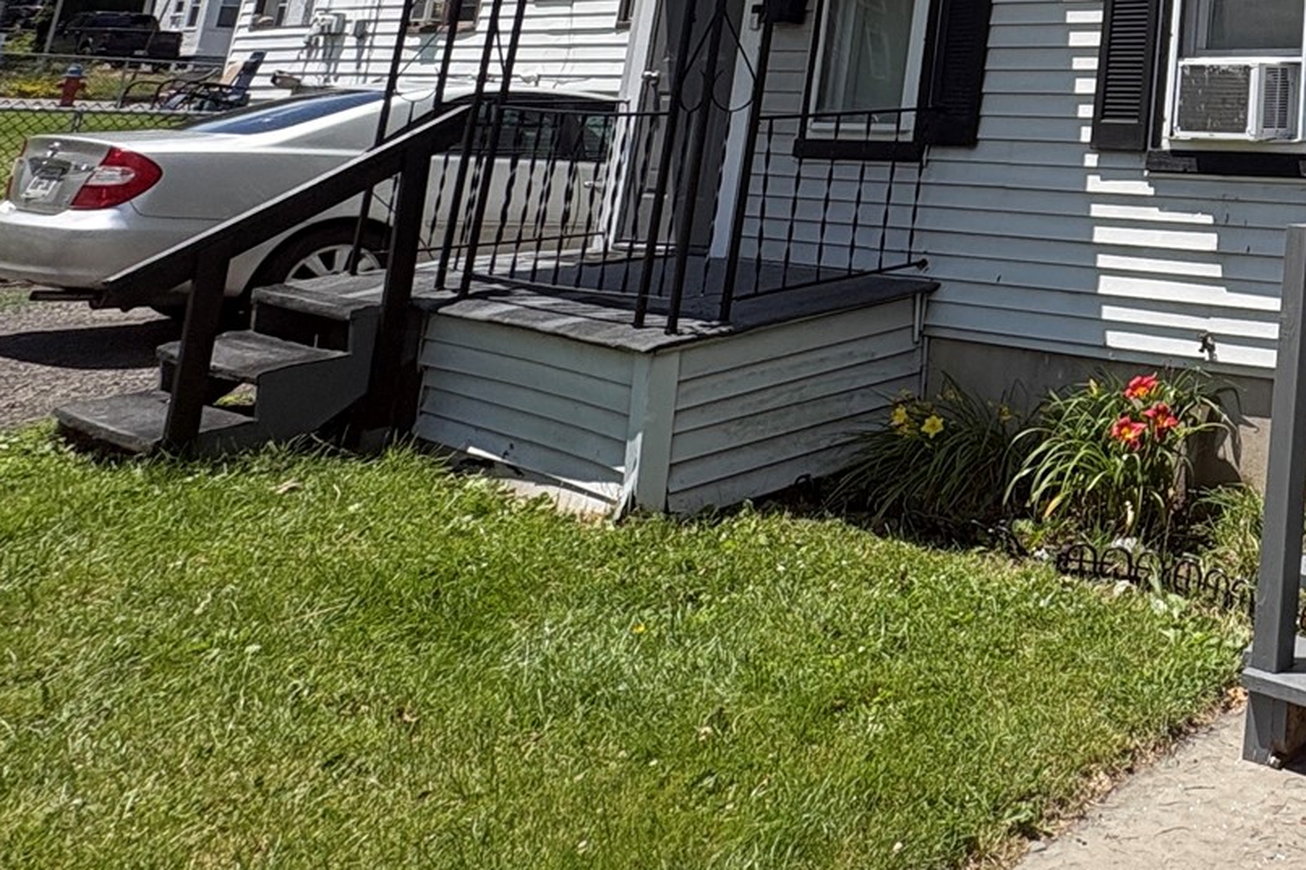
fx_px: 1342
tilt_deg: +14.1
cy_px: -159
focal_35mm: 37
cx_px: 1507
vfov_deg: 30.7
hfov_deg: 39.8
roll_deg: -2.2
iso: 50
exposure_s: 1/1672
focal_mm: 2.22
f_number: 2.2
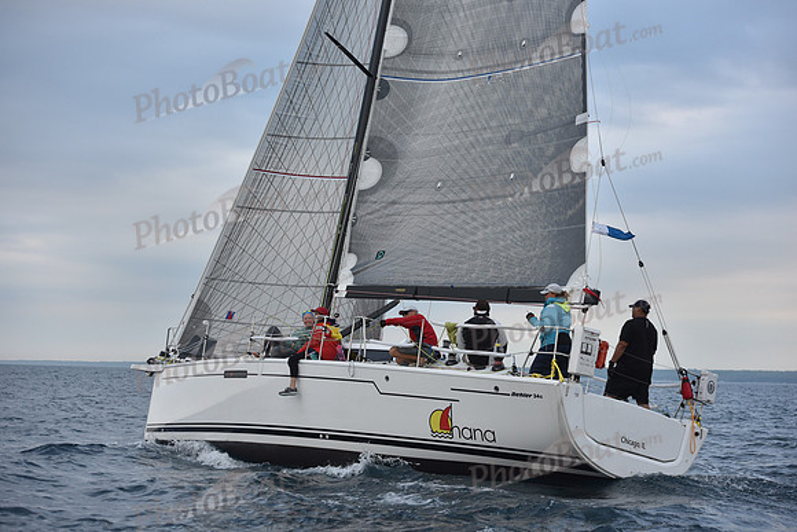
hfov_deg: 28.8
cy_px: 266
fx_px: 1550
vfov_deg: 19.5
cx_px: 398
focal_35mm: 70
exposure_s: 1/640
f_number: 4.5
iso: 500
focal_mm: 70
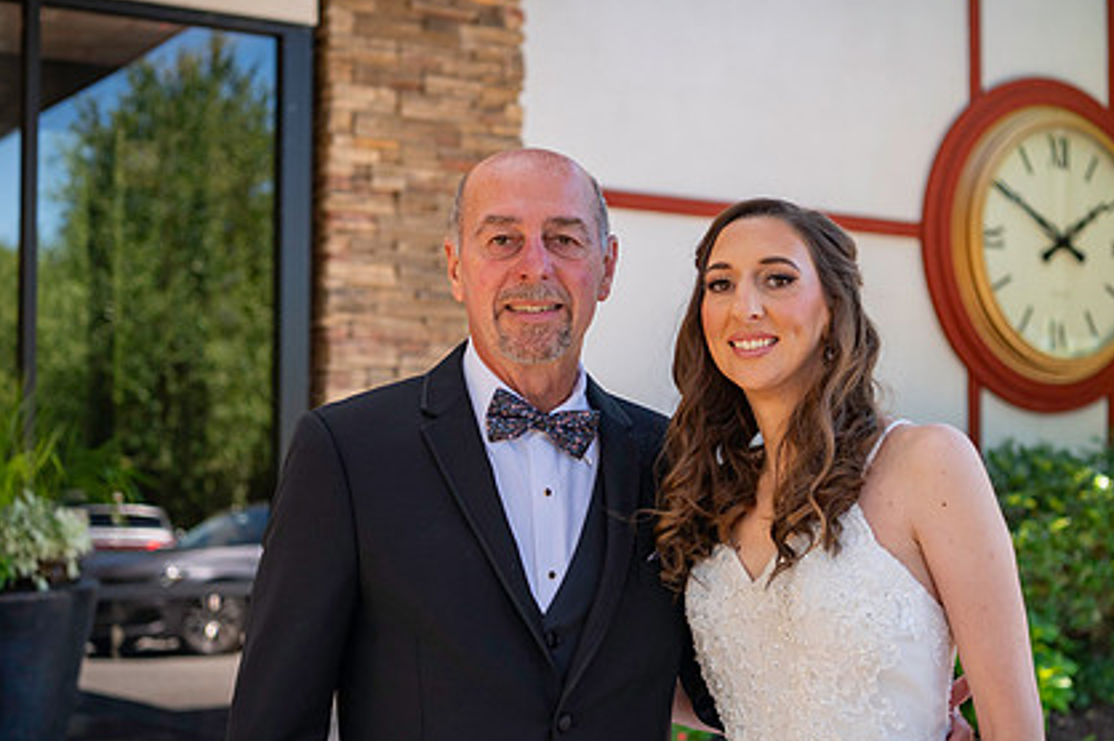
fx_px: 1886
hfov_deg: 32.9
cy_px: 434
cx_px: 634
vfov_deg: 22.2
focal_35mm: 61
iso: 1000
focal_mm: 44
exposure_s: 1/2000
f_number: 2.8
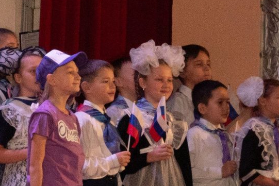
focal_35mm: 256
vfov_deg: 5.4
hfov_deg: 7.9
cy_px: 100
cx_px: -138
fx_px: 1984
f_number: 16
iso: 800
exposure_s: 1/200
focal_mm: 50
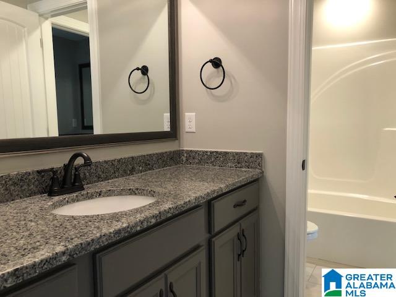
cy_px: 148
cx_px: 198
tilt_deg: -4.2
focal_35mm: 28
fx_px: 320
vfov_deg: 49.7
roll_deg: +1.7
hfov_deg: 63.4
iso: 32
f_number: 1.8
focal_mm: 3.99
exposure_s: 1/30
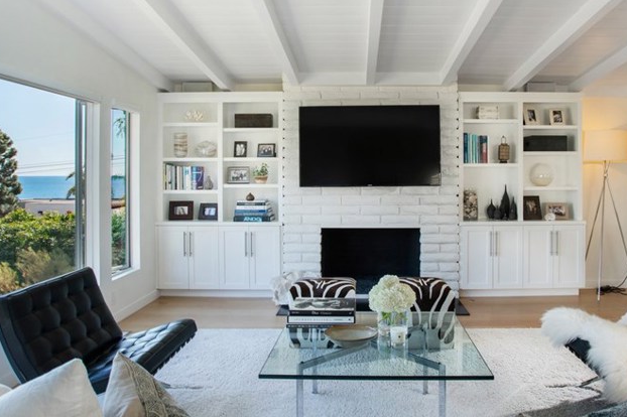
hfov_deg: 65.1
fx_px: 487
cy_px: 164
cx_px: 364
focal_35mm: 28
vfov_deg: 46.1
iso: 100
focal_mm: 17
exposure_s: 1/160
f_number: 8
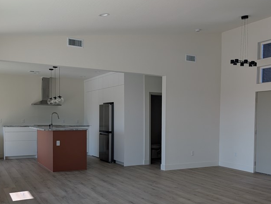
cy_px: 132
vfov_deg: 36.6
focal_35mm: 39
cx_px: 176
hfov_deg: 47.2
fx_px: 306
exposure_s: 1/261
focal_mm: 6.9
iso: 24
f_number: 1.68
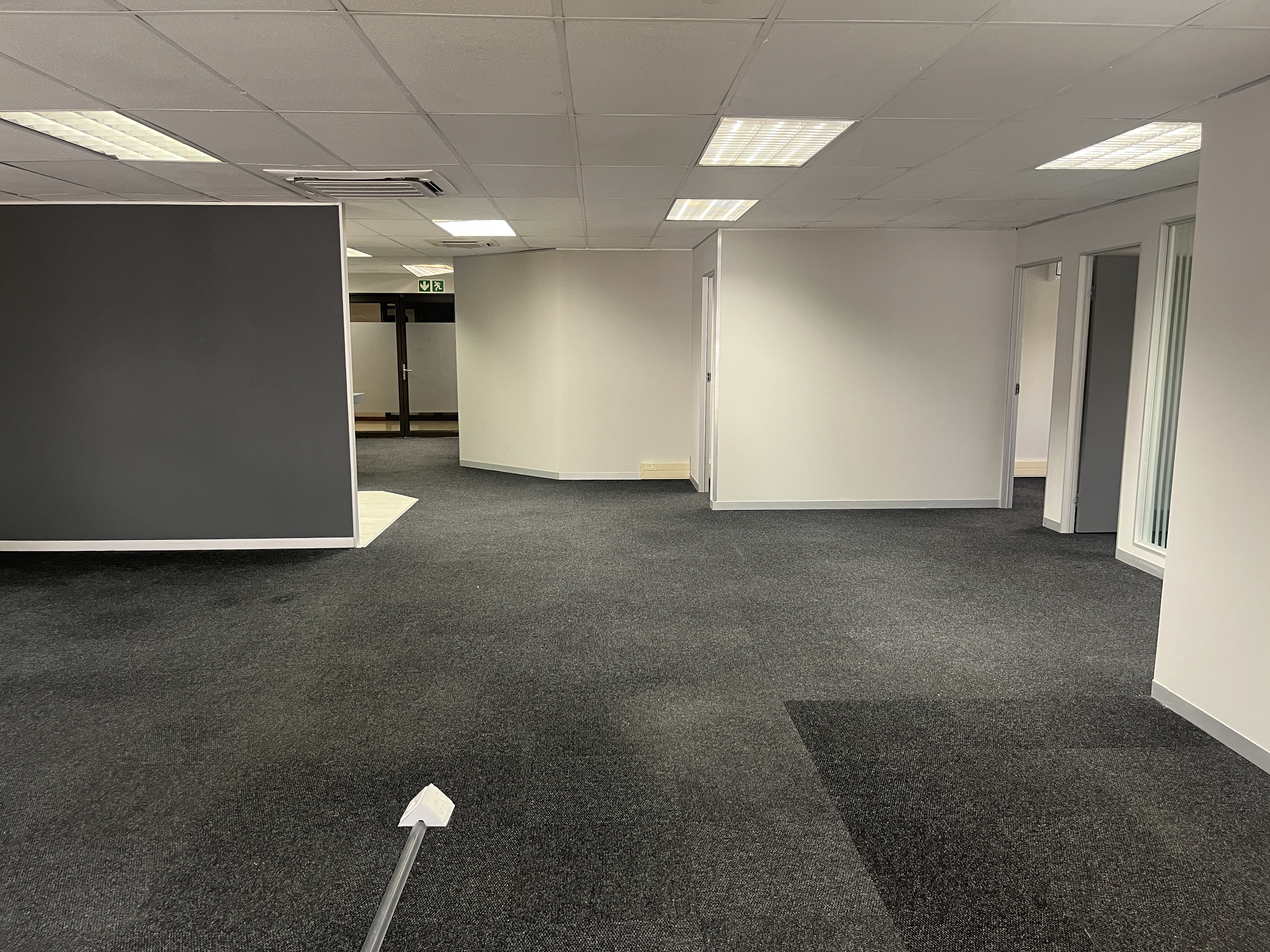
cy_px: 476
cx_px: 635
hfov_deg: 67.3
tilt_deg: -9.8
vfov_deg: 53.1
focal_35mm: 26
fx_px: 954
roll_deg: -0.5
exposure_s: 1/50
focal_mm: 5.1
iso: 200
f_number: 1.6
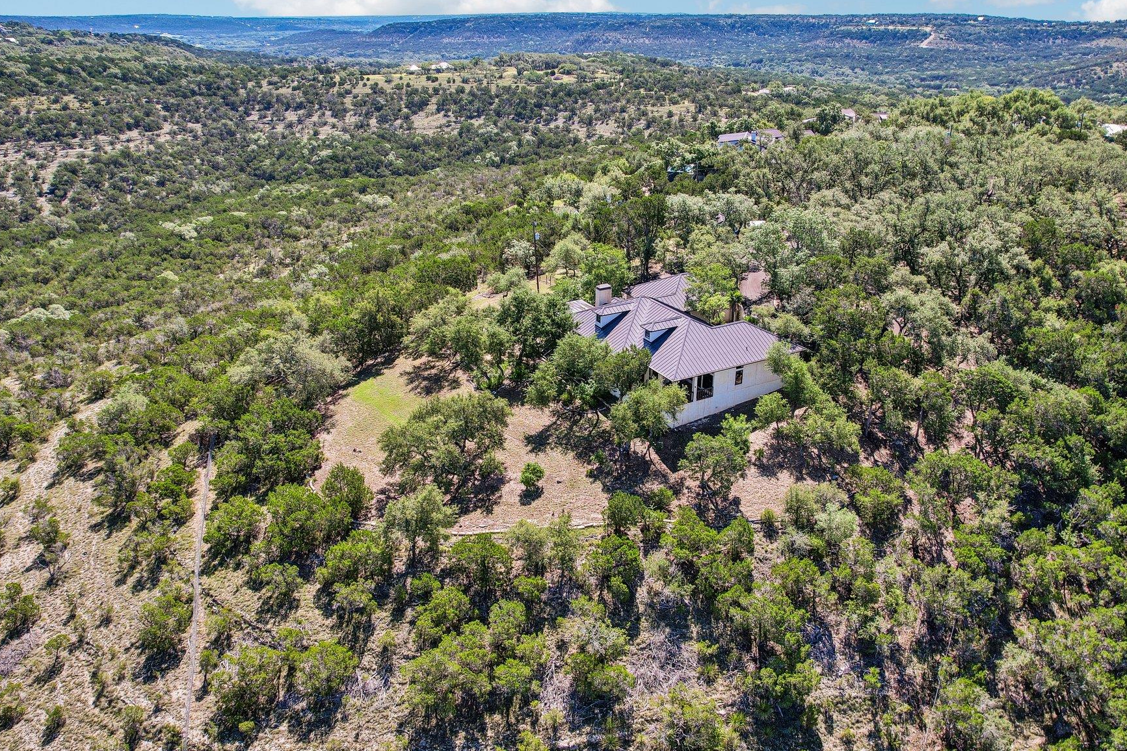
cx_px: 584
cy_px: 373
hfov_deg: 69.4
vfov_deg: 49.5
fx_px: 814
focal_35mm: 26
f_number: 2.8
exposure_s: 1/1000
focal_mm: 8.4
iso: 100
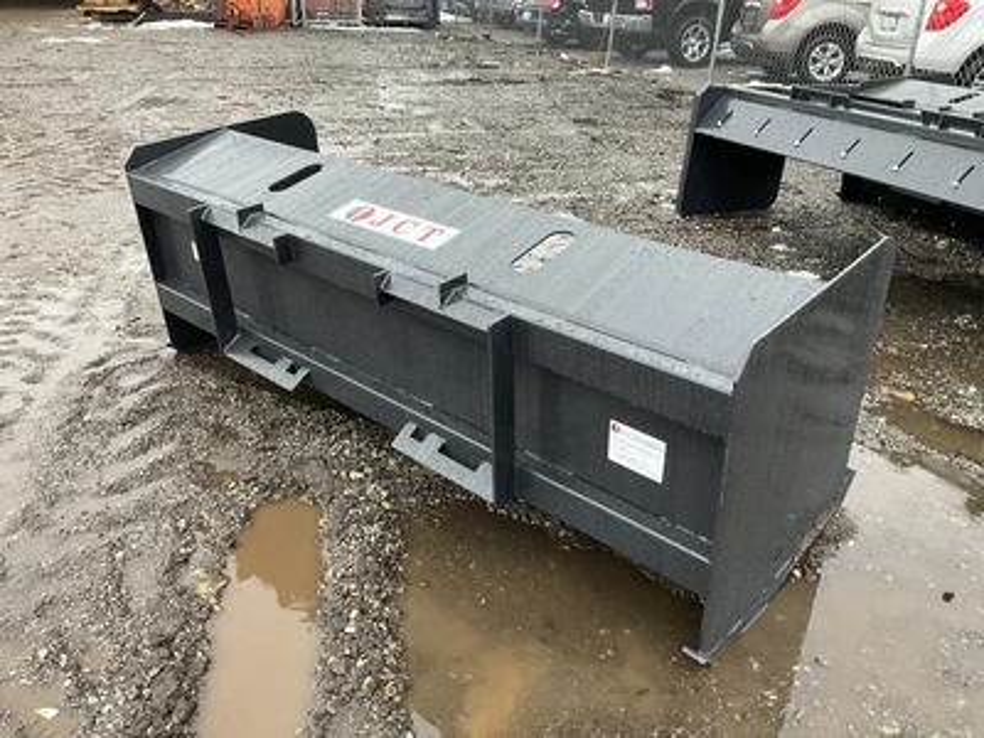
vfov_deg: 48.2
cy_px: 369
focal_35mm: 29
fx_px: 824
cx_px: 492
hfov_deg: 61.7
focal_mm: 3
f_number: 1.8
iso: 160
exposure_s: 1/60
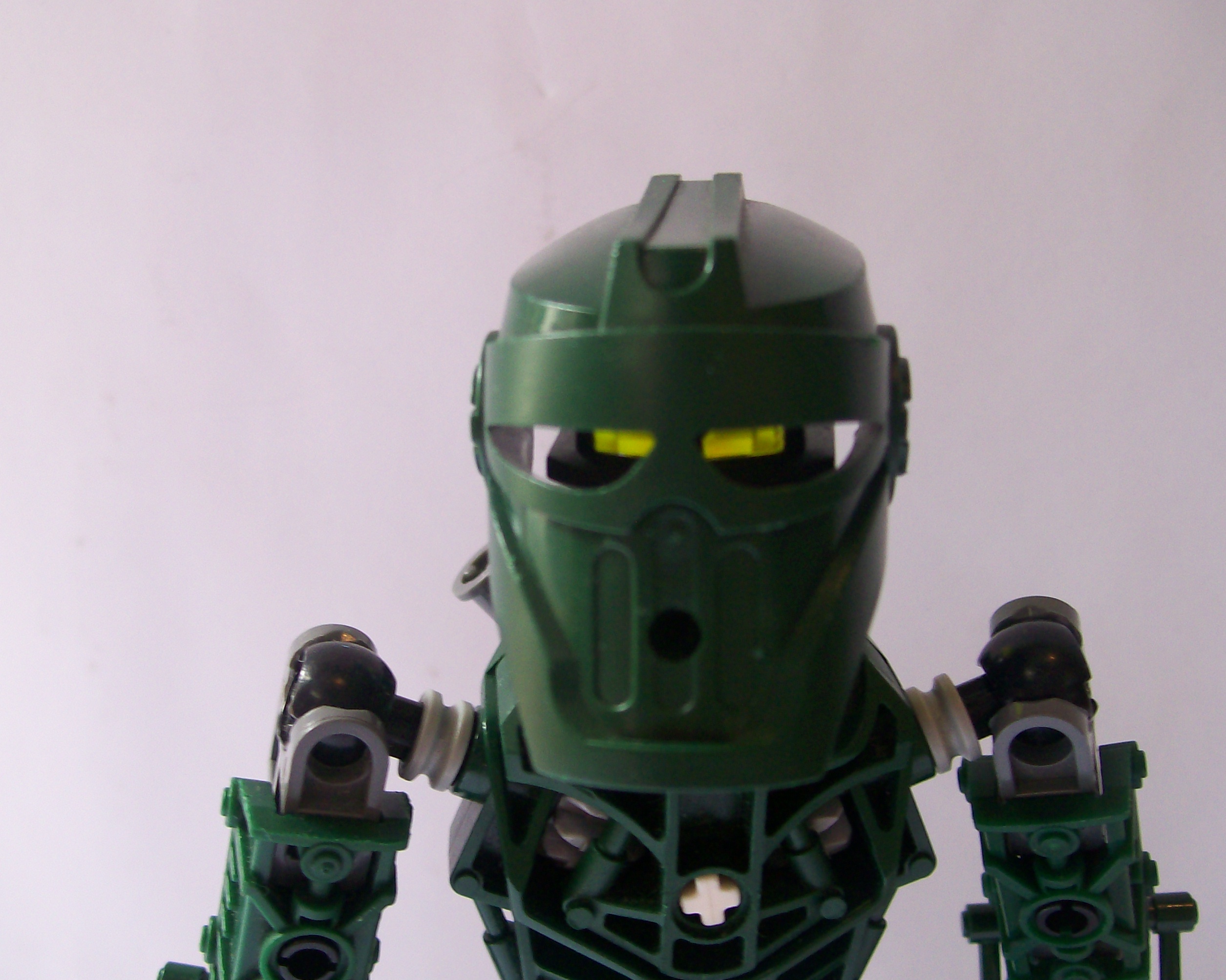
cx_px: 485
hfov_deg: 42.7
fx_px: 1560
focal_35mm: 43
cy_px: 539
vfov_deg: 34.9
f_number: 2.7
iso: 83
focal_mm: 6
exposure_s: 1/32
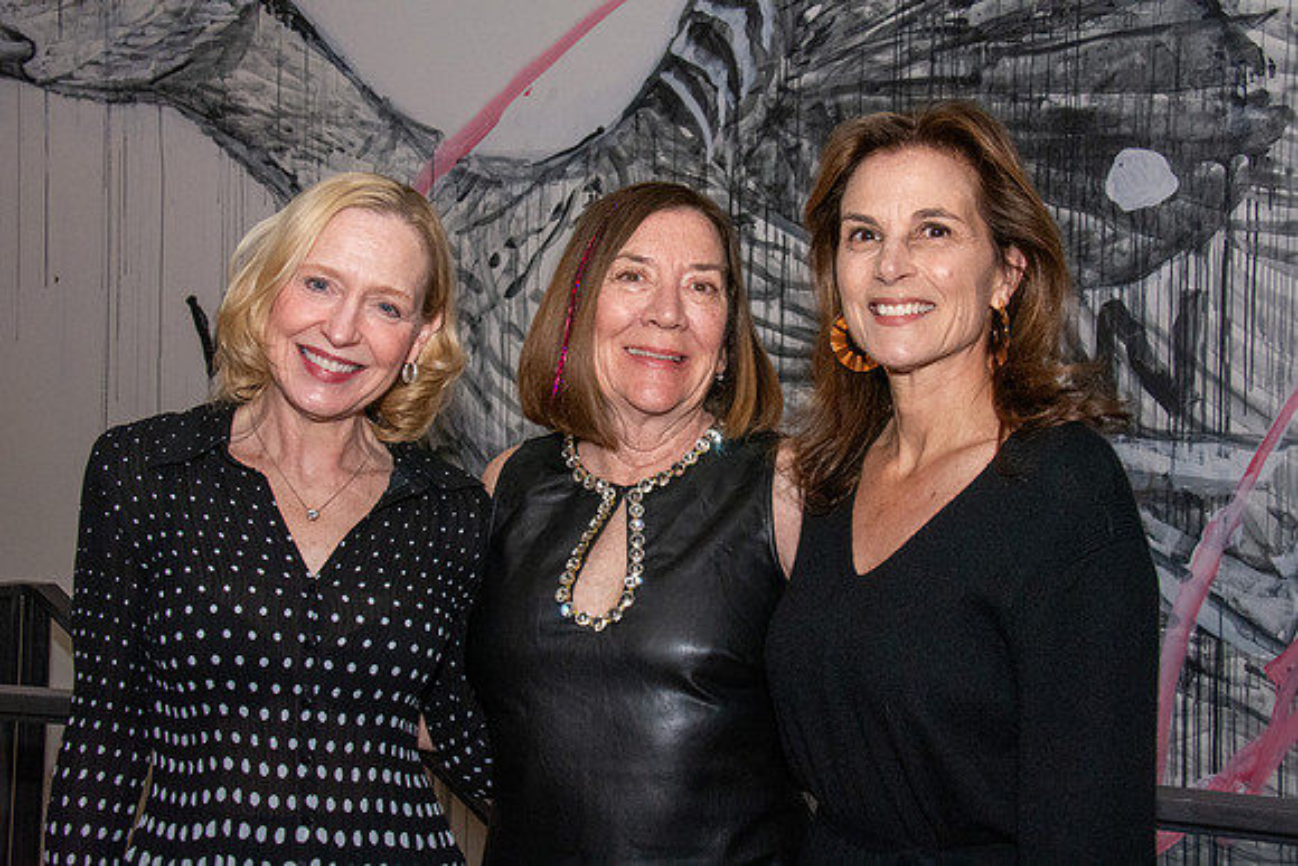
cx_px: 649
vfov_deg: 25.8
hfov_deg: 37.8
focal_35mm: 52
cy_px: 433
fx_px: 1893
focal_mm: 35
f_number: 13
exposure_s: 1/125
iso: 5000
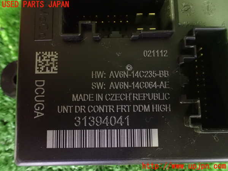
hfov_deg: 60.0
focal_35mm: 30
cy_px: 86
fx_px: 198
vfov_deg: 46.8
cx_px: 114
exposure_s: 1/10
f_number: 2.3
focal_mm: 5.4
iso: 1600
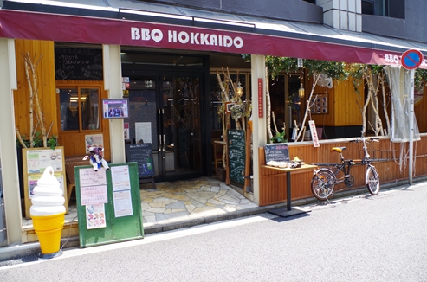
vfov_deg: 47.7
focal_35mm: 27
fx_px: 319
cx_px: 214
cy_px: 141
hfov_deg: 67.5
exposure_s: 1/40
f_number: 8
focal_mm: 18
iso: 200
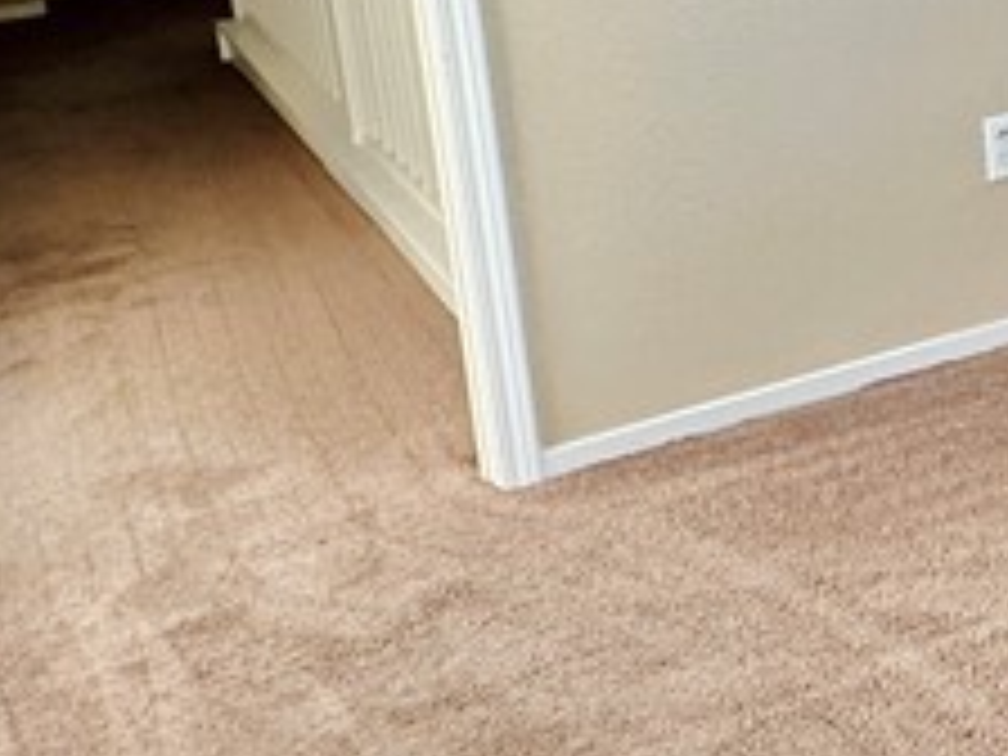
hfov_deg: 22.6
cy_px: -32
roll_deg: +0.1
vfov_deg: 21.9
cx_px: 1642
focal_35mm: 64
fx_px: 1864
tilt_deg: -11.3
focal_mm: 2.22
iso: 200
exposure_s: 1/120
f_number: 2.2
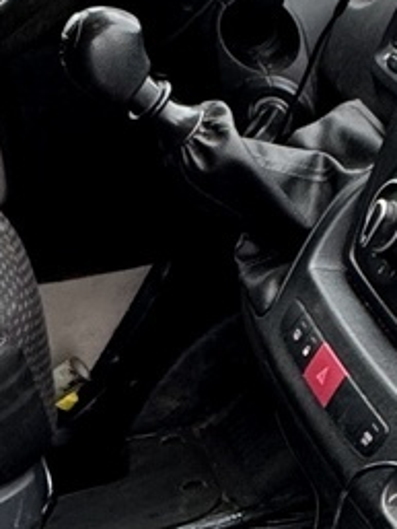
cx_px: 699
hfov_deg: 14.9
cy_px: 447
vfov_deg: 22.1
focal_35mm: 87
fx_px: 1329
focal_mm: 2.22
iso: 320
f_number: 2.2
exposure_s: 1/99
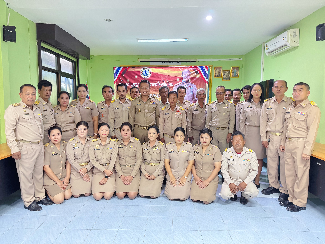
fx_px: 225
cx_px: 162
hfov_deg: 71.6
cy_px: 122
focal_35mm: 24
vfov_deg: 56.8
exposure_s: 1/25
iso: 1000
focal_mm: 6.76
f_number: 1.78
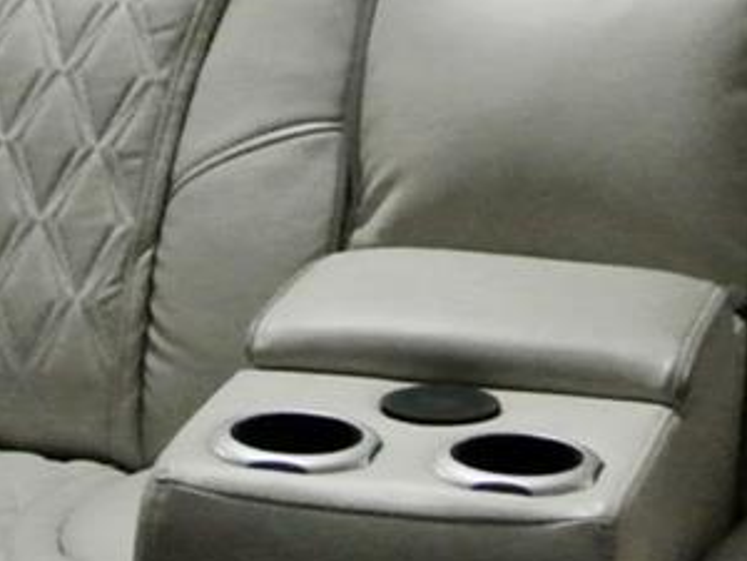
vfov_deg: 6.9
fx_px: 4424
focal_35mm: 205
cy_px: -643
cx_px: 513
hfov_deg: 9.6
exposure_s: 1/125
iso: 1800
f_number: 4.2
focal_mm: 15.1
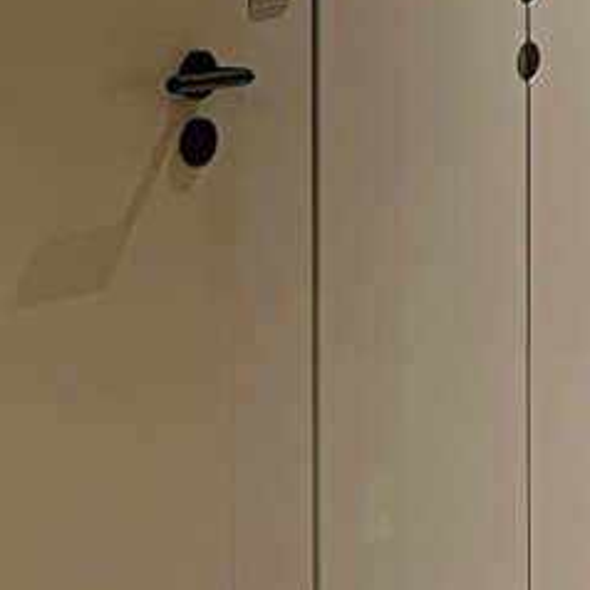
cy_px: -382
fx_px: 3355
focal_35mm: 174
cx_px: 1277
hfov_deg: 9.3
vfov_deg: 9.7
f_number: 1.5
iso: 200
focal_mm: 5.7
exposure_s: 1/50
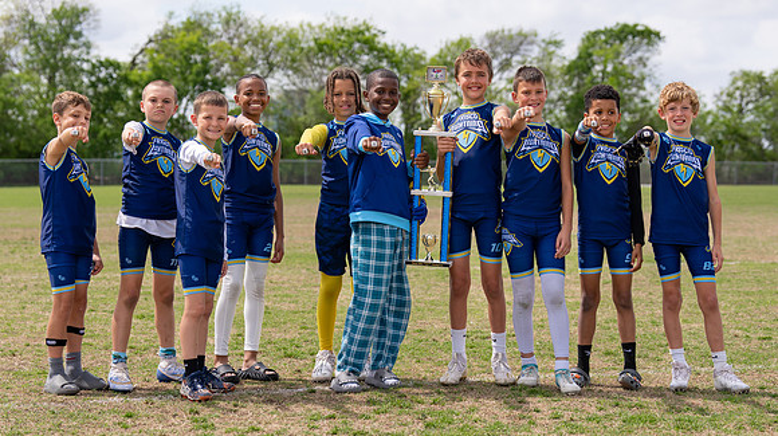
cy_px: 211
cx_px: 399
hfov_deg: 23.7
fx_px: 1854
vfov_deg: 13.4
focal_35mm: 90
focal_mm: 70
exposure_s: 1/1000
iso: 100
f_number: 3.5
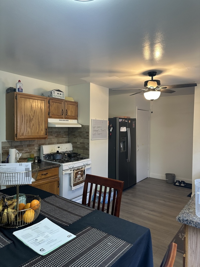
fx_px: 185
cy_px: 134
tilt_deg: -1.4
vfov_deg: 71.6
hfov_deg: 56.8
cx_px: 100
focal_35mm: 24
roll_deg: -1.4
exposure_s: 1/60
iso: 160
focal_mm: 6.86
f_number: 1.78
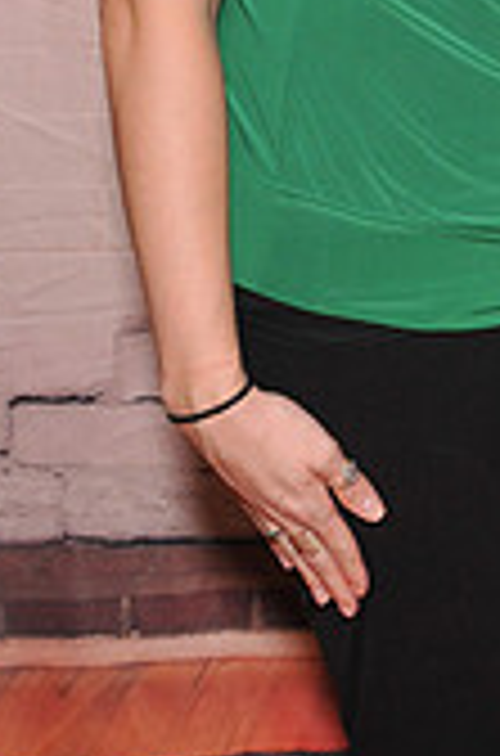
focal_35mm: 135
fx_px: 2830
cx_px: 655
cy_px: 36
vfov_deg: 15.0
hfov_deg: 9.9
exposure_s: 1/125
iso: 400
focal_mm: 26
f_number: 6.3
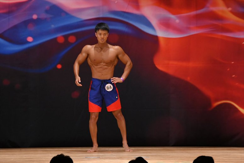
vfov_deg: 5.1
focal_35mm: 270
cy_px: 82
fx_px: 1829
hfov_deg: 7.6
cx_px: 122
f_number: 5.6
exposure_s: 1/400
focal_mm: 180
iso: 3200
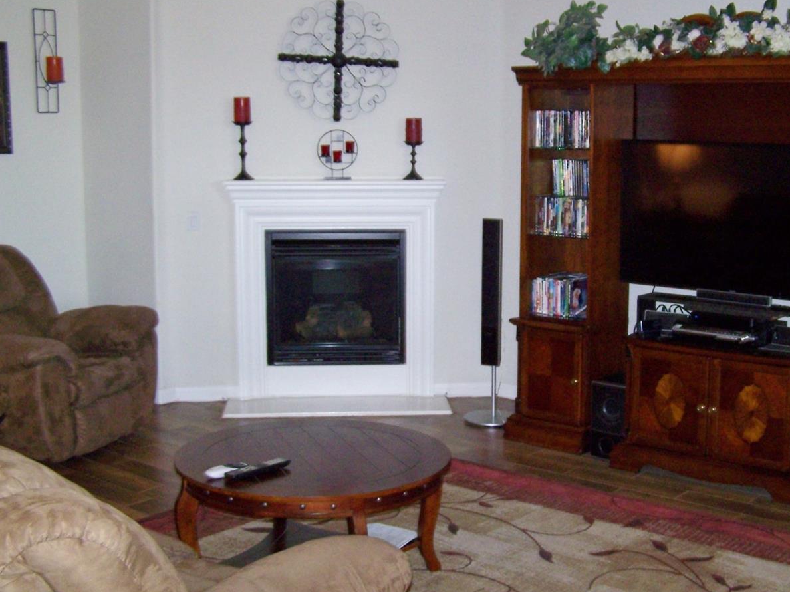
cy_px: 280
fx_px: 1095
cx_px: 467
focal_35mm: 48
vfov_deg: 30.2
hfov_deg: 39.5
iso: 160
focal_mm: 6.3
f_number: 2.8
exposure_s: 1/50
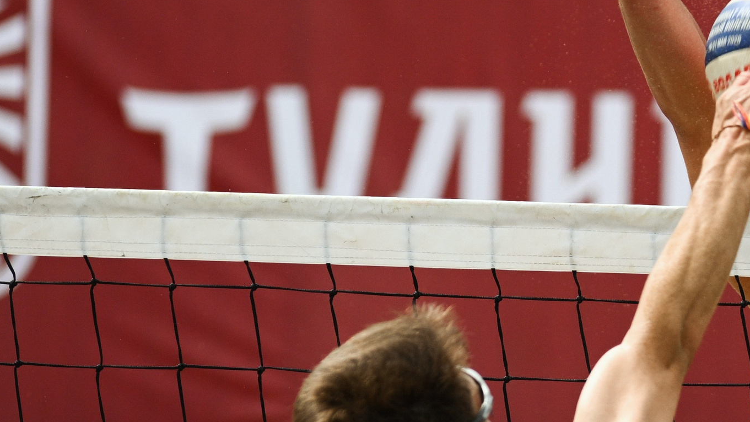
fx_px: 11755
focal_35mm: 591
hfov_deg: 3.7
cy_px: 251
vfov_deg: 2.1
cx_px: 658
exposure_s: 1/3200
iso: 200
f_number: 4
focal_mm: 300
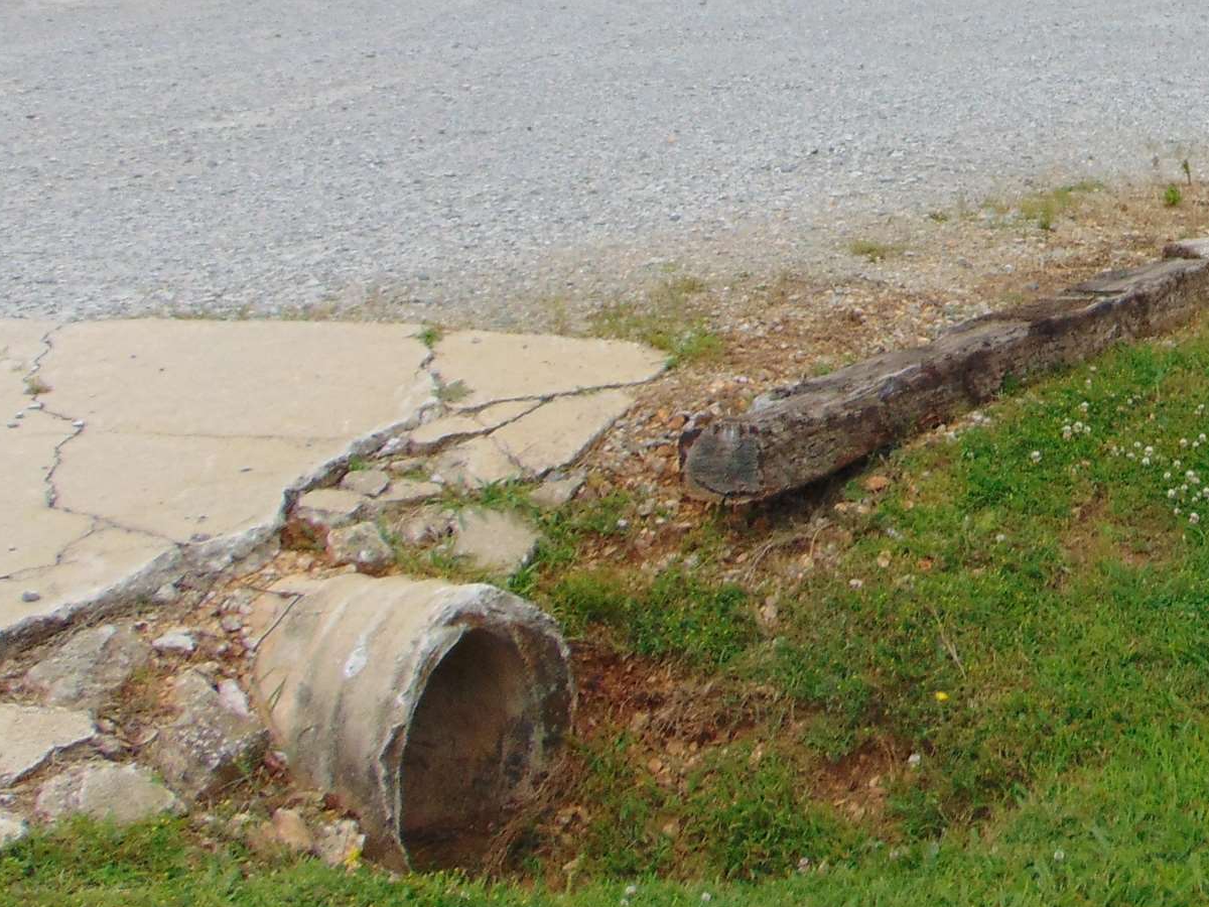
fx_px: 2235
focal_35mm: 64
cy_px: 95
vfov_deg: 22.4
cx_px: 1264
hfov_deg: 28.1
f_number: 7.7
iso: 80
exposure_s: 1/200
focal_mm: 4.5
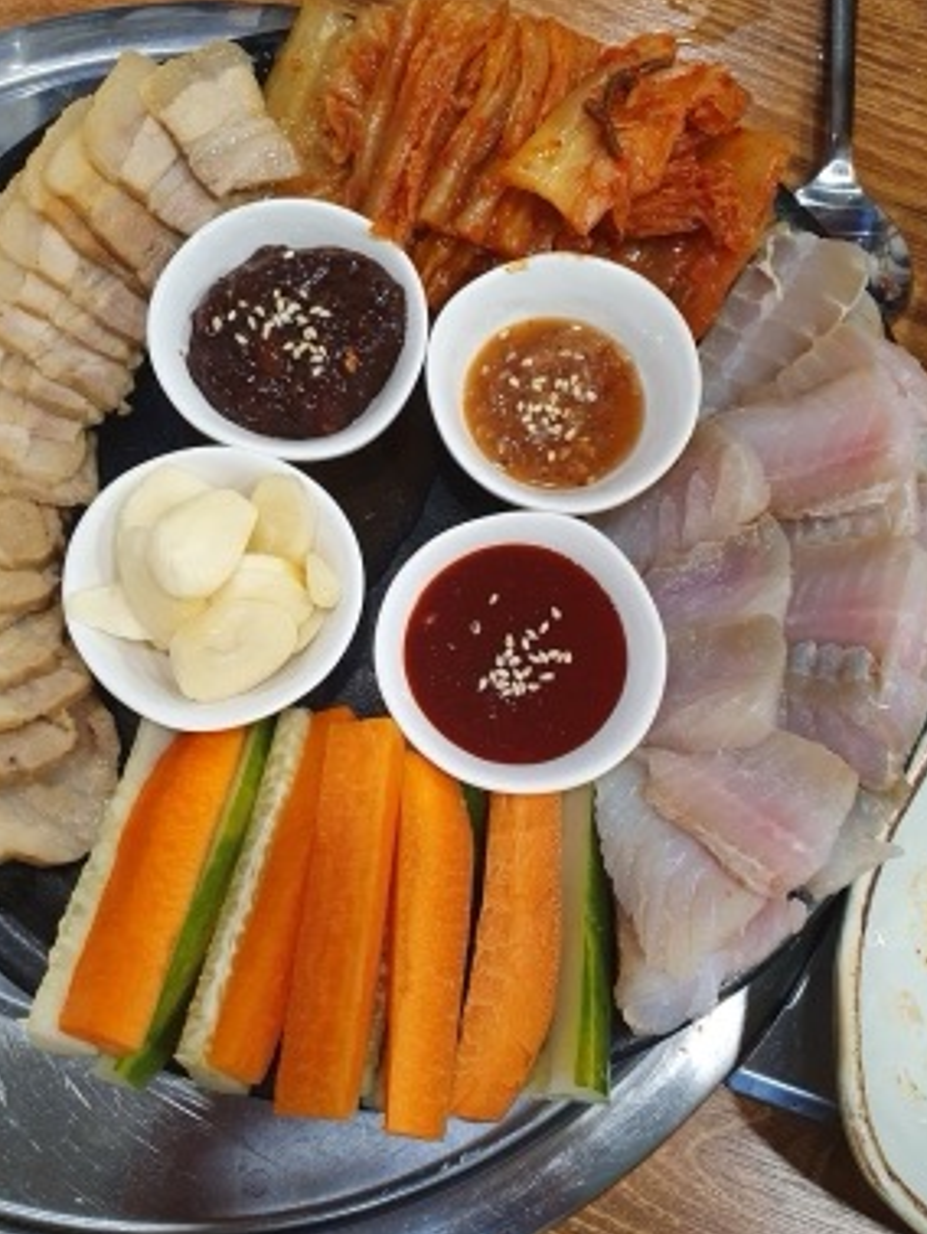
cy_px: 640
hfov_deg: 43.0
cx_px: 444
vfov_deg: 55.3
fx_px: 1177
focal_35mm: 33
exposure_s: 1/60
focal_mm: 4.32
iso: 250
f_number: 2.4
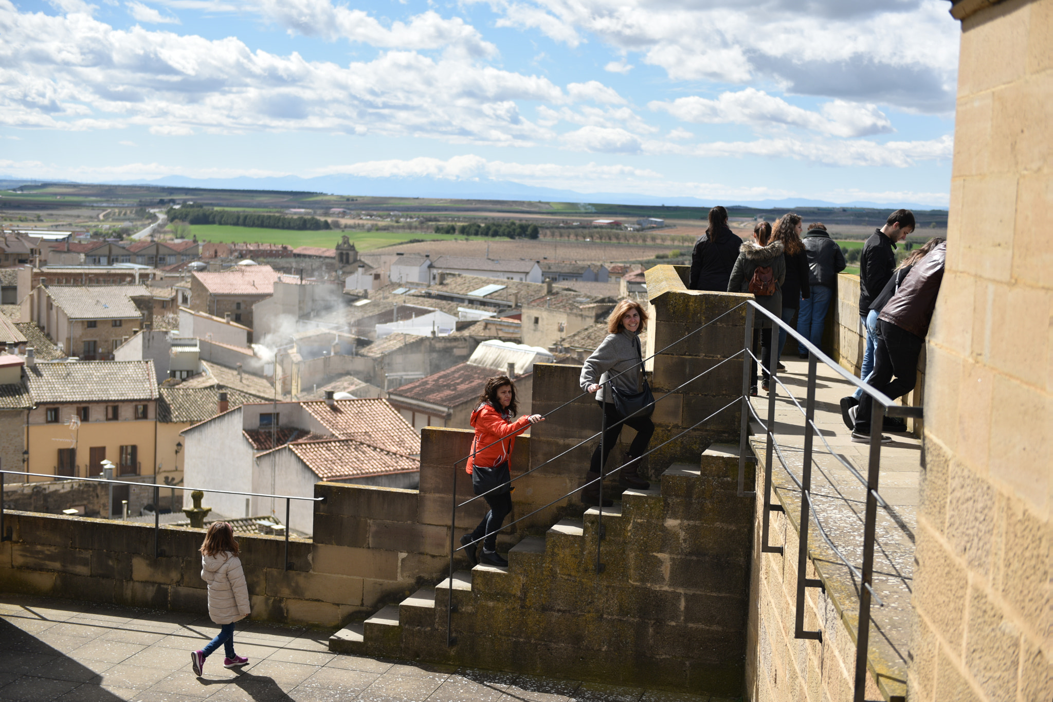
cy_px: 351
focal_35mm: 50
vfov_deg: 27.0
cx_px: 526
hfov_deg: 39.6
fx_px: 1462
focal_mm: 50
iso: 100
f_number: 3.2
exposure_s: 1/2000
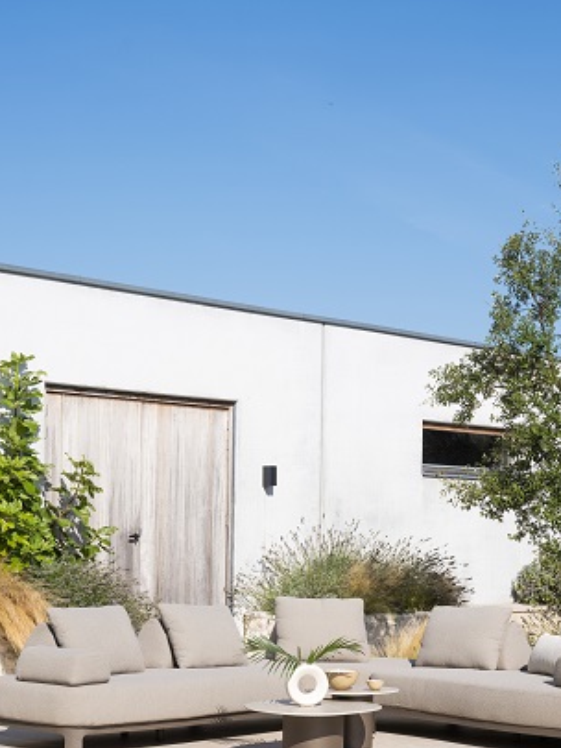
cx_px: 340
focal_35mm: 74
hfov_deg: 19.9
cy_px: 580
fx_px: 1598
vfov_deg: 25.9
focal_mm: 57.5
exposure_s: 1/200
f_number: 16
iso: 400
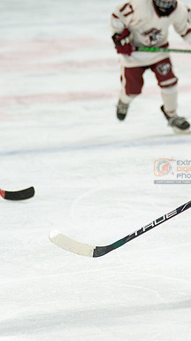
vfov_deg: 5.8
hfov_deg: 3.2
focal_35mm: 373
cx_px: 261
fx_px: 3365
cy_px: 170
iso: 1600
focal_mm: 186
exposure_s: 1/1600
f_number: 3.5
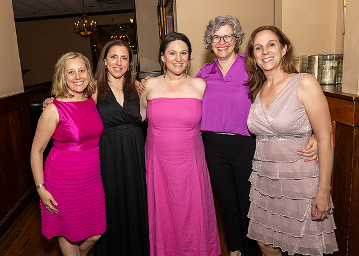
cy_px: 113
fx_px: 297
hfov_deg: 61.6
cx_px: 138
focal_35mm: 29
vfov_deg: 46.6
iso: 500
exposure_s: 1/250
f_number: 8
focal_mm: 24
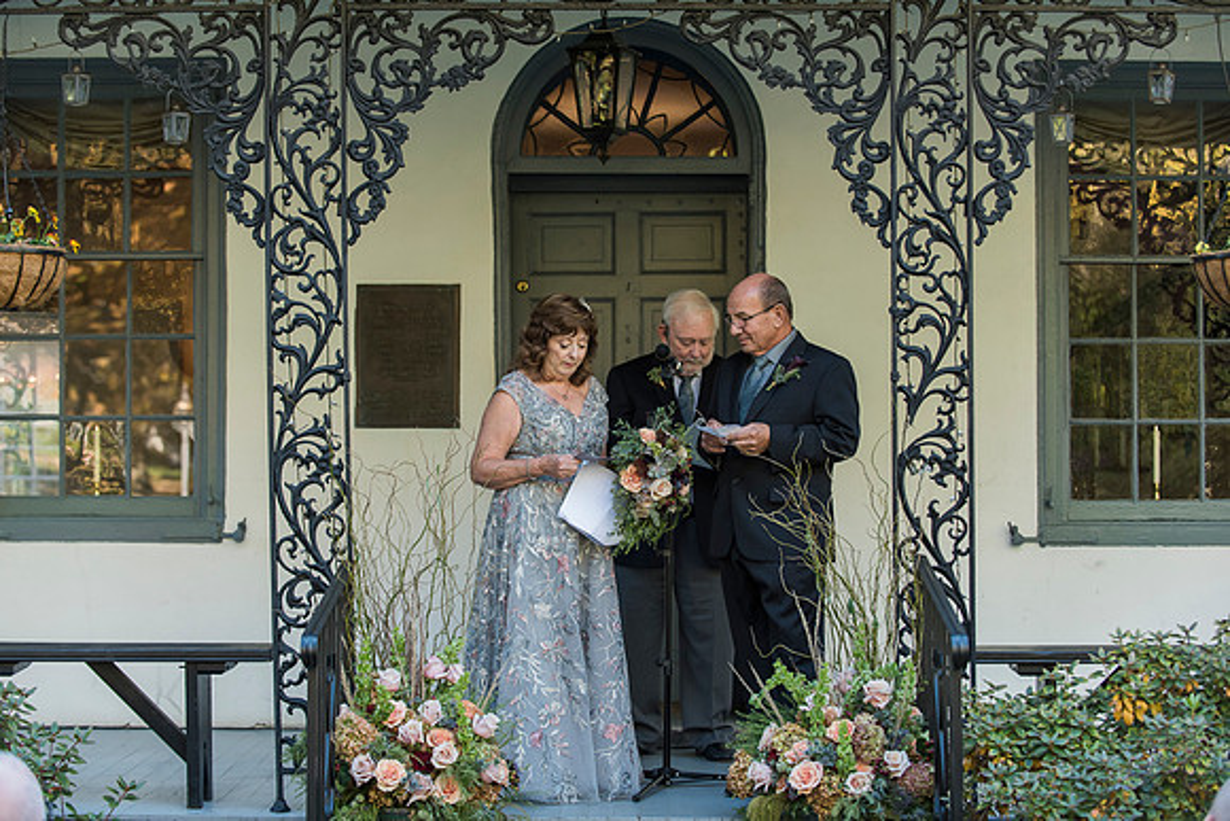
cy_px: 410
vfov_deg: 16.5
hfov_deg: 24.5
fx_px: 2836
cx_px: 602
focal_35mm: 83
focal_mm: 80
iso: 640
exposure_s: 1/320
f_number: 3.5
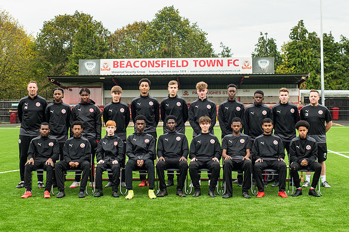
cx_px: 195
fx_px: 606
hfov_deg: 32.1
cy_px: 89
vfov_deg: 21.6
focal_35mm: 63
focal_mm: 50
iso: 200
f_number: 7.1
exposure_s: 1/125
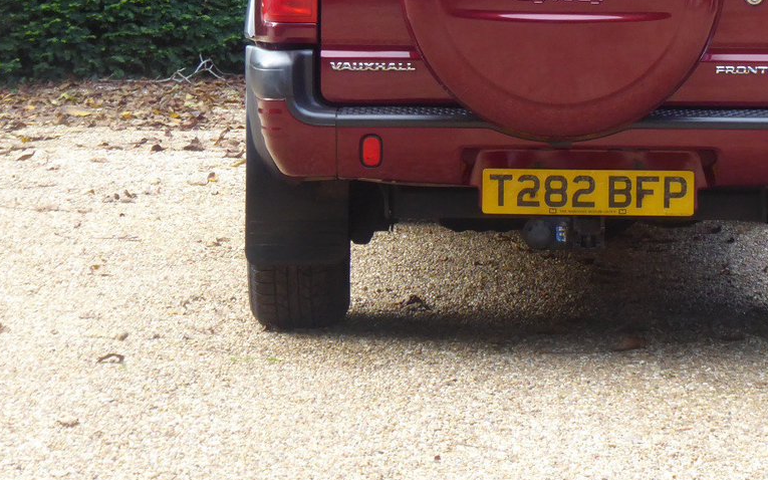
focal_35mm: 163
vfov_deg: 8.0
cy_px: 31
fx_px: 3411
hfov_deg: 12.8
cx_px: 528
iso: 320
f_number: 5
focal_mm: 17.5
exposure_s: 1/60
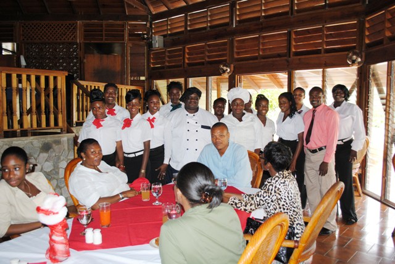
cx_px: 198
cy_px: 132
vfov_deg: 43.7
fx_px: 329
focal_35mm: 30
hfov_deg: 61.9
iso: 200
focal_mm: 20
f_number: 3.8
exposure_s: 1/60
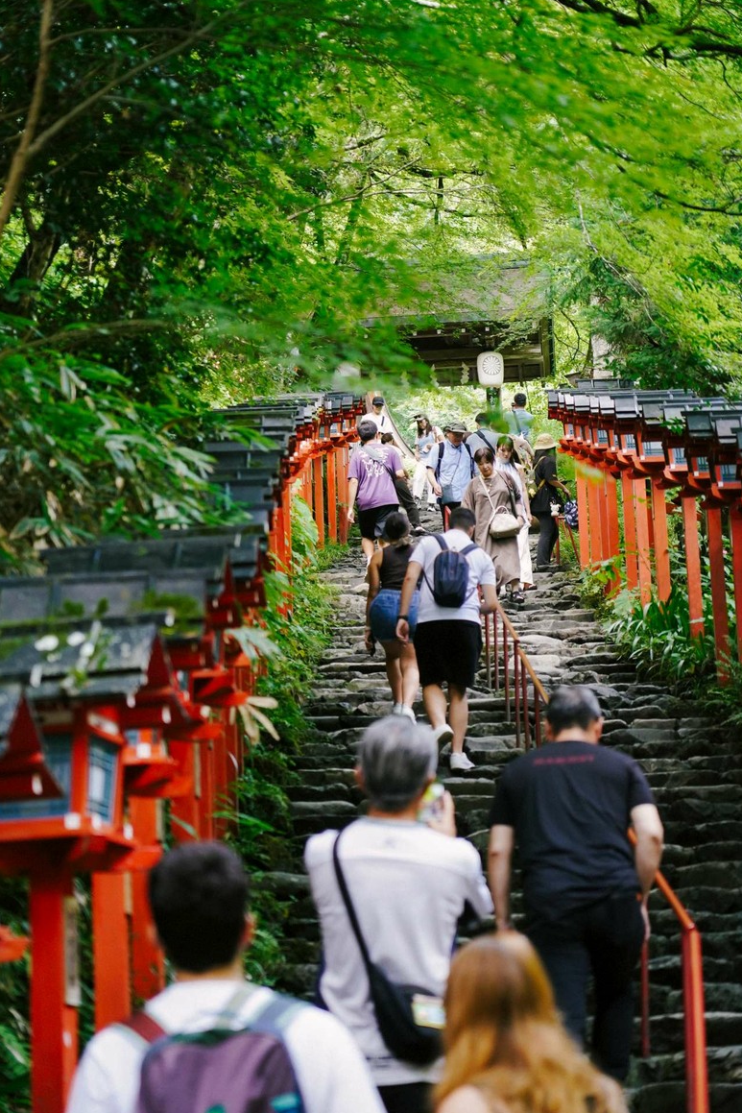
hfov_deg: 12.9
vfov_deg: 19.3
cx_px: 372
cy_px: 560
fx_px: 3276
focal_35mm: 106
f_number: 4
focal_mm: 105
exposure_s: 1/160
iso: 2000
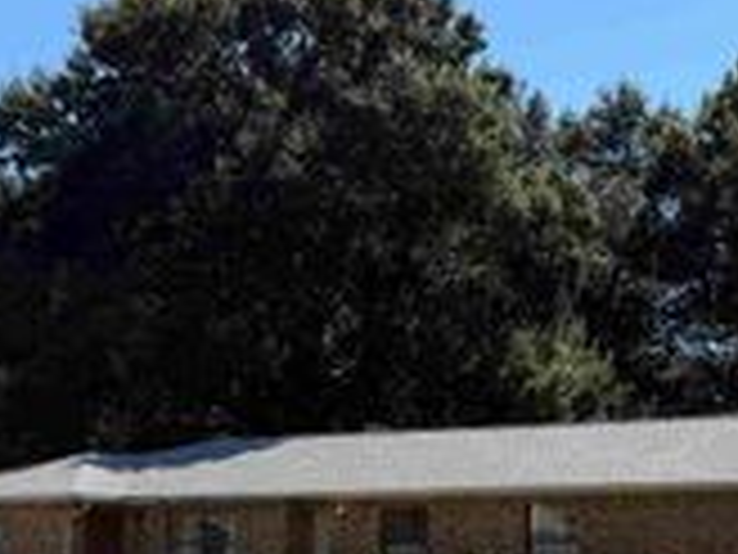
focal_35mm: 73
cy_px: 520
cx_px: 724
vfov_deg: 19.7
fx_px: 1556
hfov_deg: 25.5
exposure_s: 1/4673
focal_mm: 6.76
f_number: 1.78
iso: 80
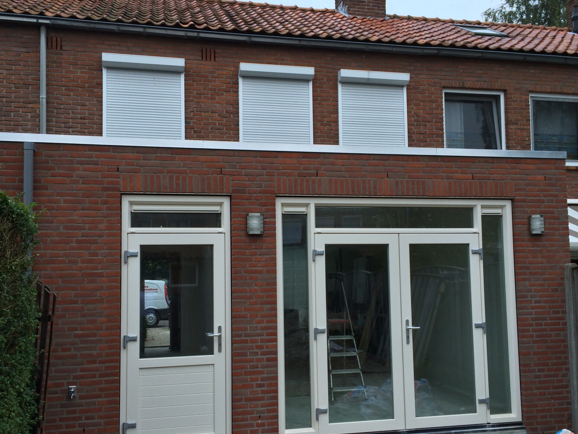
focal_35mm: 37
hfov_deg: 50.1
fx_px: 618
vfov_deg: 38.6
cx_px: 291
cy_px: 235
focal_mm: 4.12
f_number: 2.2
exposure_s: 1/60
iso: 50
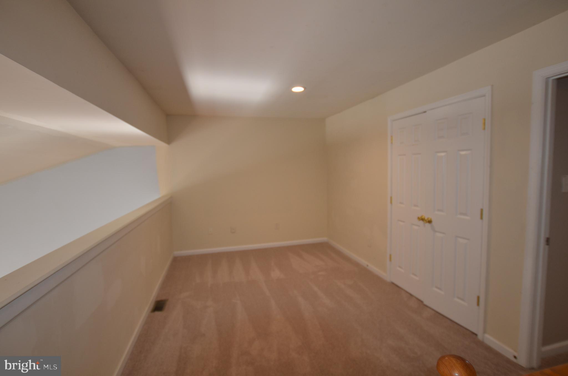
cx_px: 284
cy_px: 188
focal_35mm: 17
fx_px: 272
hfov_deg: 92.6
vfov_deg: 69.4
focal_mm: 11.5
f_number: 3.5
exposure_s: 1/60
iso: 400
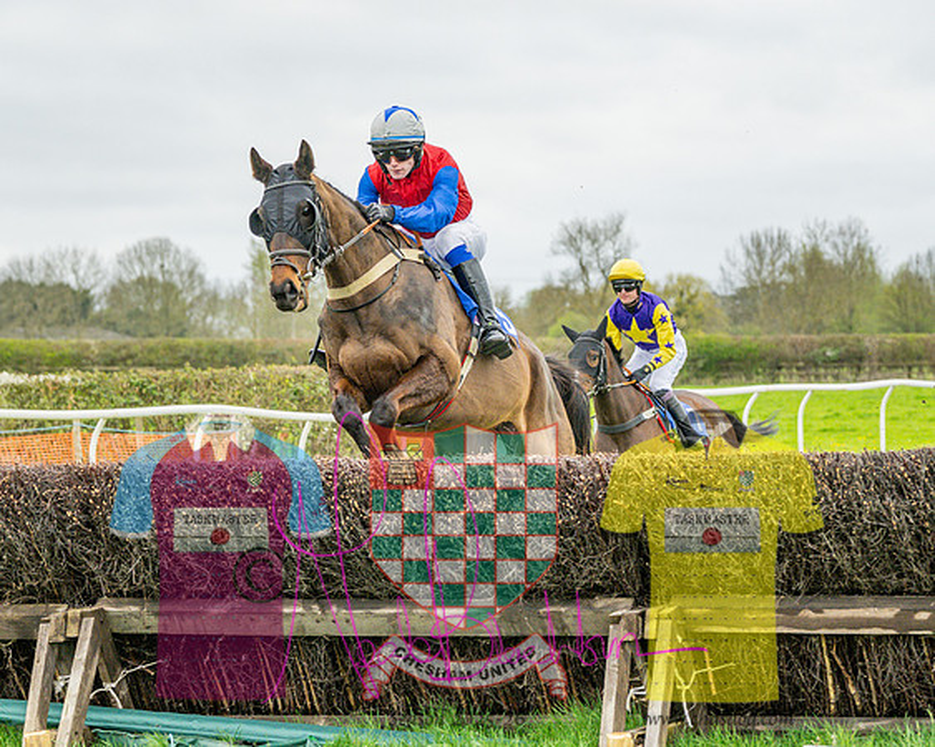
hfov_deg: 11.6
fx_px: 4582
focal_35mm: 166
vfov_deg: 9.3
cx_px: 401
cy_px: 374
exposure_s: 1/1000
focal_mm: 98
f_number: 4
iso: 800
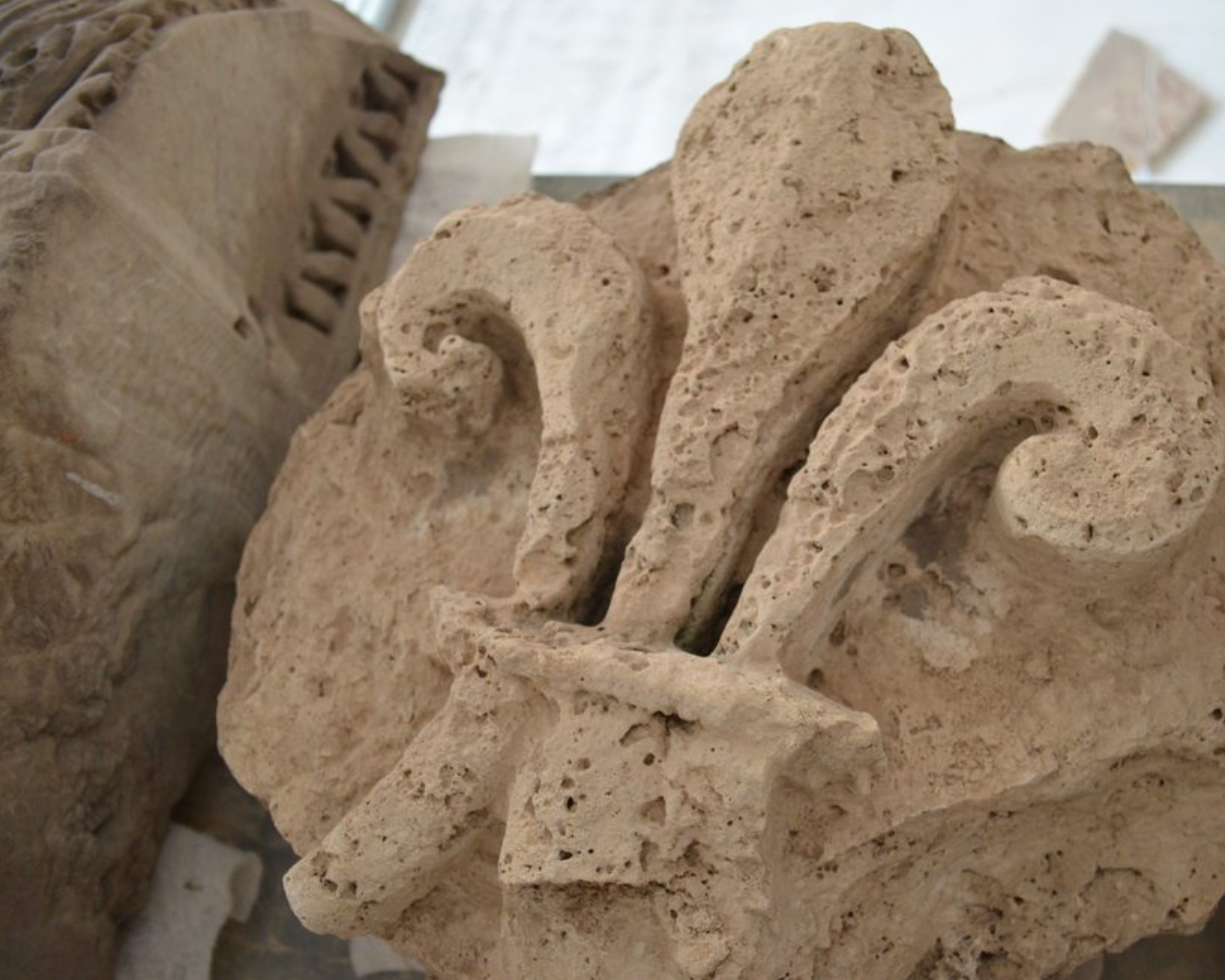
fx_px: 1124
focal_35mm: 31
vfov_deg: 47.1
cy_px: 486
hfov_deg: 56.7
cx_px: 743
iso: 1400
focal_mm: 18
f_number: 3.5
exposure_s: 1/30
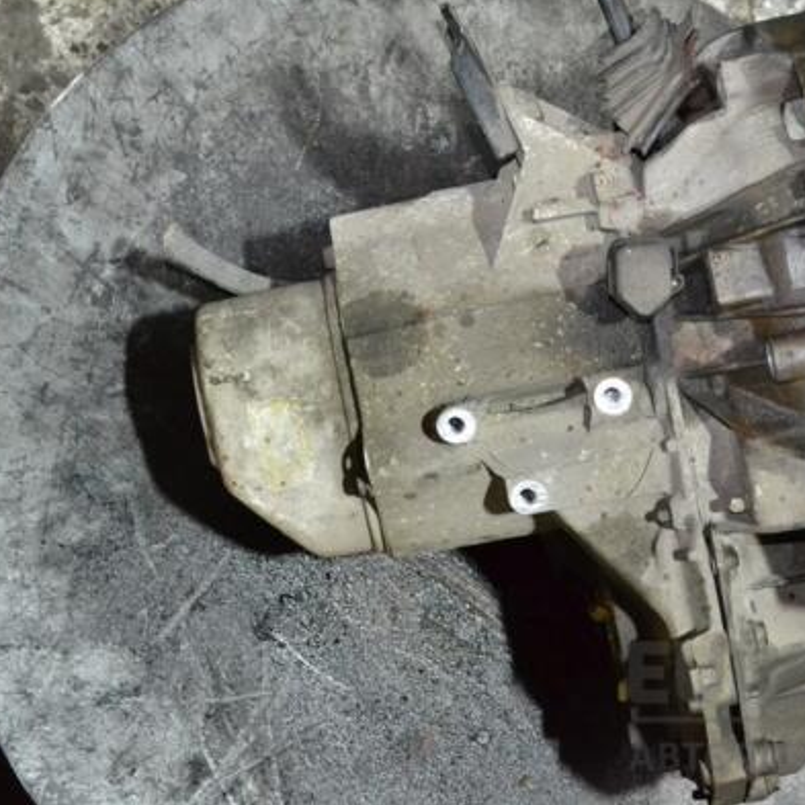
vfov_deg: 23.4
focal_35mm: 74
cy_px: 399
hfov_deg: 23.2
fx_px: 1947
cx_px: 590
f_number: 5
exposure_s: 1/60
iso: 3200
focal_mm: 38
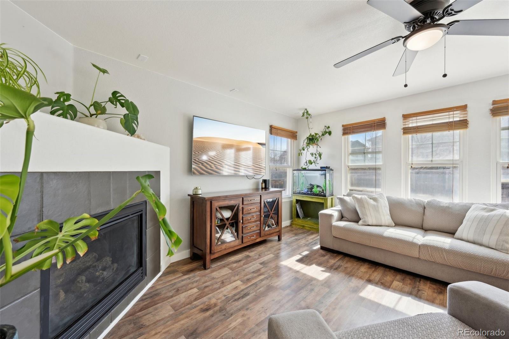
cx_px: 254
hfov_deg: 104.3
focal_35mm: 14
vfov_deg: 81.2
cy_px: 170
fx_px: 198
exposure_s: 1/15
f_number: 8
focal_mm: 14
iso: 220
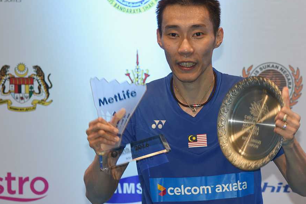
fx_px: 1590
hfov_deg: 11.0
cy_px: 99
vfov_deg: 7.3
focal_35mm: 187
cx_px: 193
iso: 500
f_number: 4
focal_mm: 98
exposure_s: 1/125
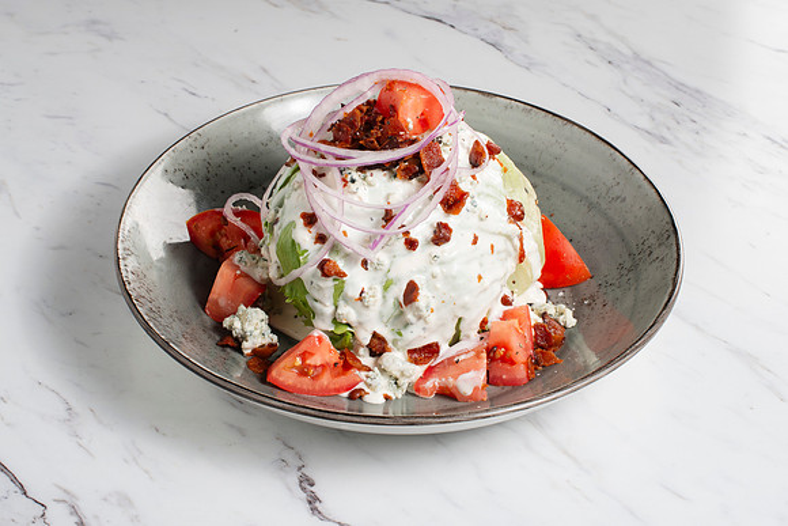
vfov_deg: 21.7
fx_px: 1373
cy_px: 258
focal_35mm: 63
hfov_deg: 32.0
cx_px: 380
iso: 200
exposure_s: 1/200
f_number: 11
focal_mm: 50
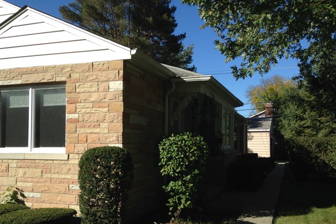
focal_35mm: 37
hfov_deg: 51.9
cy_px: 134
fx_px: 345
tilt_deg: +0.9
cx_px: 170
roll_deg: -0.4
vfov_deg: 35.8
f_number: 2.4
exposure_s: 1/1355
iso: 50
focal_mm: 4.12
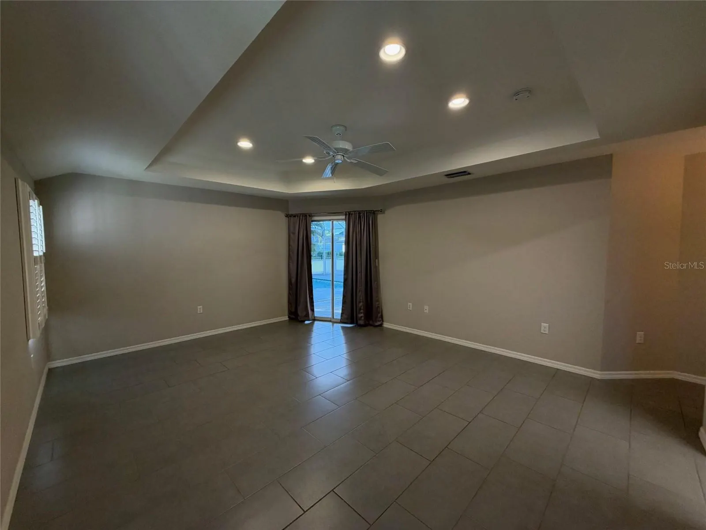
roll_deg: +0.5
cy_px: 265
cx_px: 353
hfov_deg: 102.1
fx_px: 286
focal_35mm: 14
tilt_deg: -2.8
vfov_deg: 85.7
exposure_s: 1/60
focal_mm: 2.22
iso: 200
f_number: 2.2
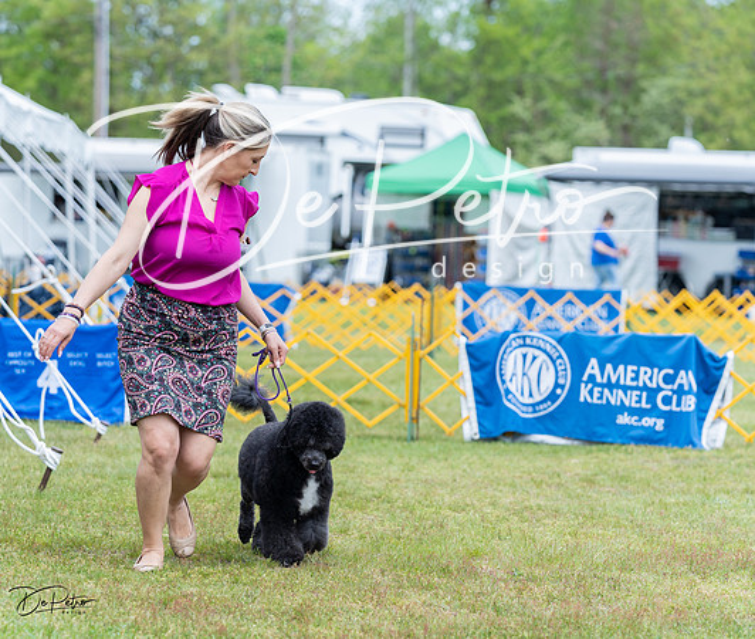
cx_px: 323
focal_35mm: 156
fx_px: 3575
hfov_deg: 12.1
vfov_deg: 10.2
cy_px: 336
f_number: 3.5
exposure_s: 1/500
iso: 100
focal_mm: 116
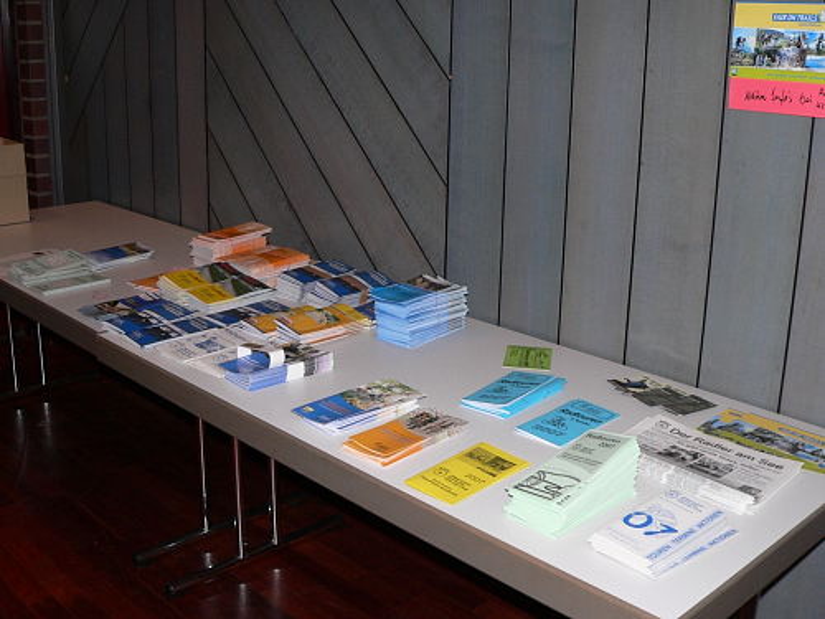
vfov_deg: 39.7
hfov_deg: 51.4
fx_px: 858
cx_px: 412
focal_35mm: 36
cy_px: 310
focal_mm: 6
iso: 100
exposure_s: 1/60
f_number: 2.8
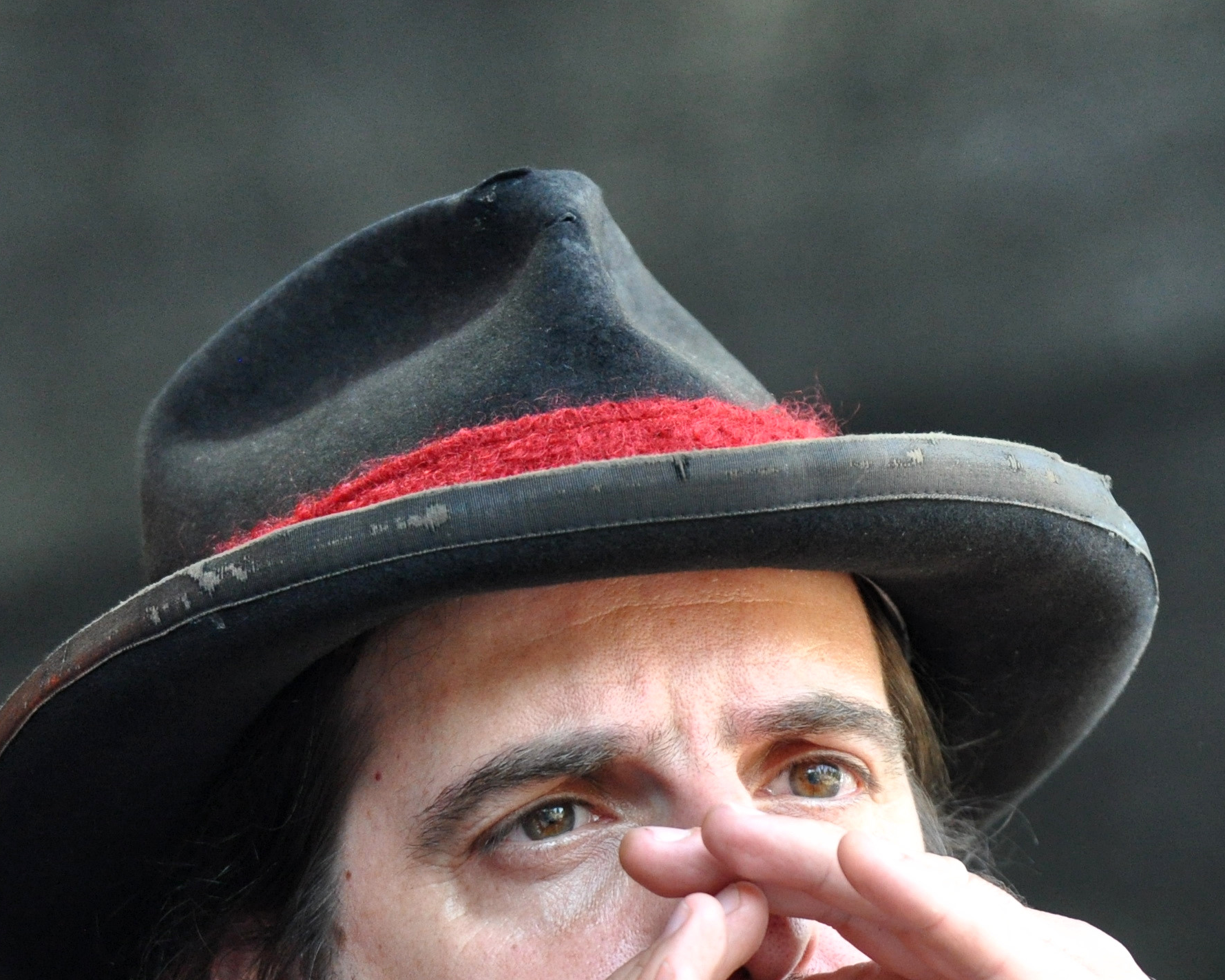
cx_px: 894
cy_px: 875
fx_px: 24580
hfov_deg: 2.9
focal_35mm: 678
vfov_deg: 2.3
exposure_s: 1/200
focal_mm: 200
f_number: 3.5
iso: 800
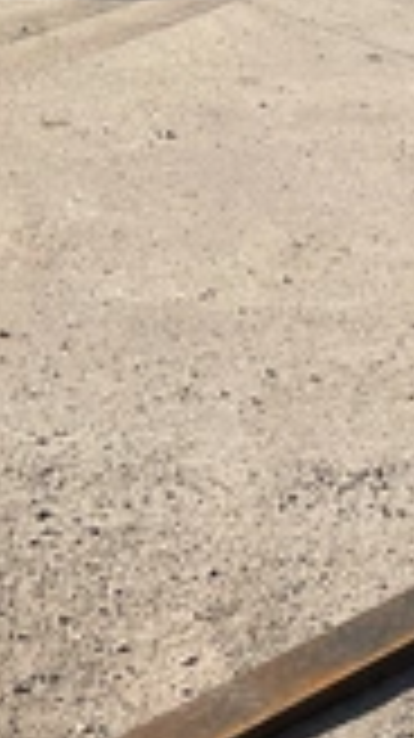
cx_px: 675
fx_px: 1506
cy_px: 634
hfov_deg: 14.3
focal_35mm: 77
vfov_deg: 26.8
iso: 25
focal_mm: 3
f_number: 1.8
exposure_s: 1/1098
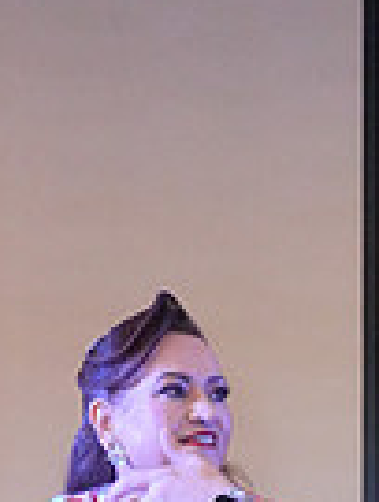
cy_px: 729
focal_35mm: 140
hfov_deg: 10.6
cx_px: 229
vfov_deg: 13.3
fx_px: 2034
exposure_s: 1/400
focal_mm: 34
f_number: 4
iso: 12800
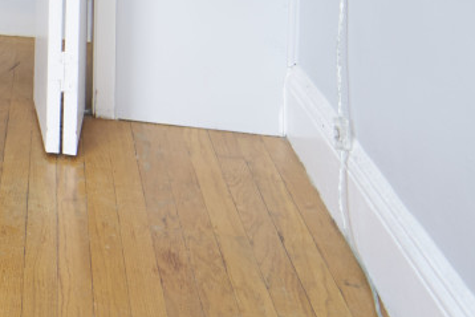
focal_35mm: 80
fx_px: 1056
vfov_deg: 15.3
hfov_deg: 19.5
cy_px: -206
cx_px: -362
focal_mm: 14
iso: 100
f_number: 6.3
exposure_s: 1/8
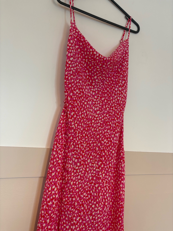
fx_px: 173
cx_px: 86
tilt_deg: +3.7
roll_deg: -5.6
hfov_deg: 53.1
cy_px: 116
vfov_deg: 67.3
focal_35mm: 26
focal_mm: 5.96
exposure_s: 1/50
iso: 100
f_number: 1.6
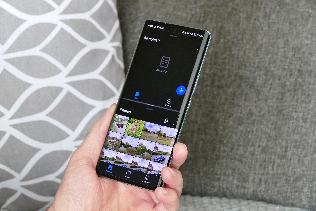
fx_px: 965
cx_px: 158
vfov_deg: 12.5
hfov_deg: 18.6
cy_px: 106
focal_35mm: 110
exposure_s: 1/50
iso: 1600
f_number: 5
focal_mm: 39.97
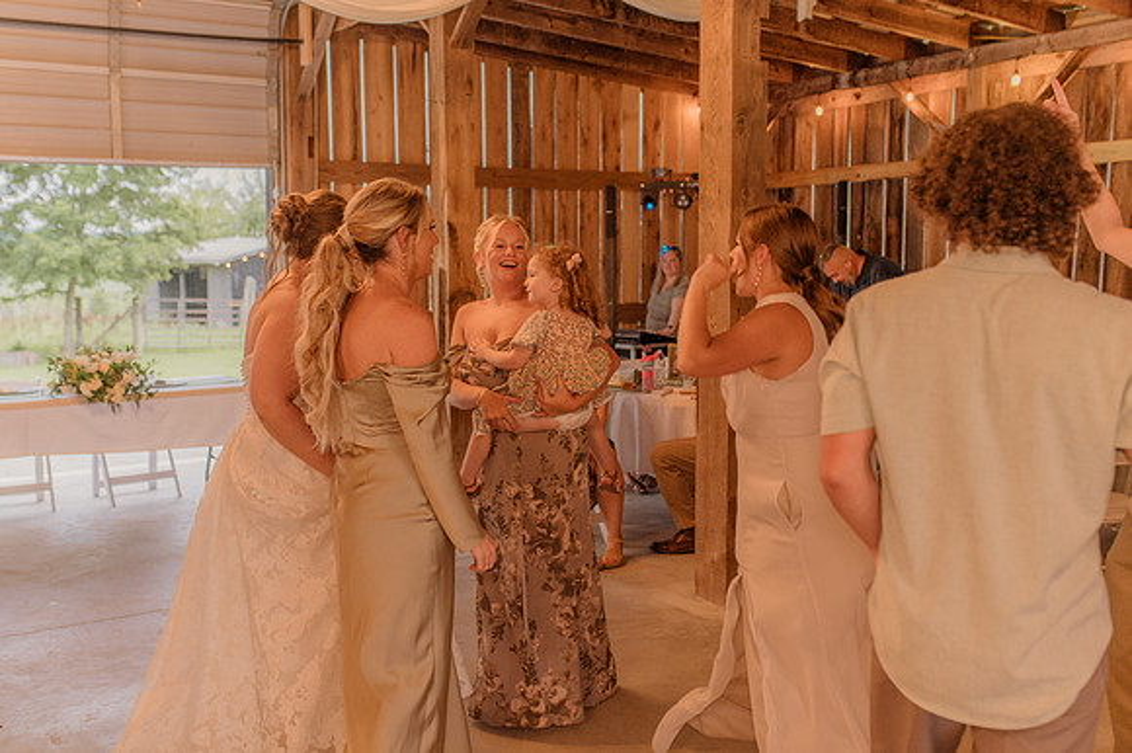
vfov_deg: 35.3
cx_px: 541
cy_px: 378
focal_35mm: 38
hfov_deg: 51.1
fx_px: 1184
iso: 640
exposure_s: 1/200
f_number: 2.5
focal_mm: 35
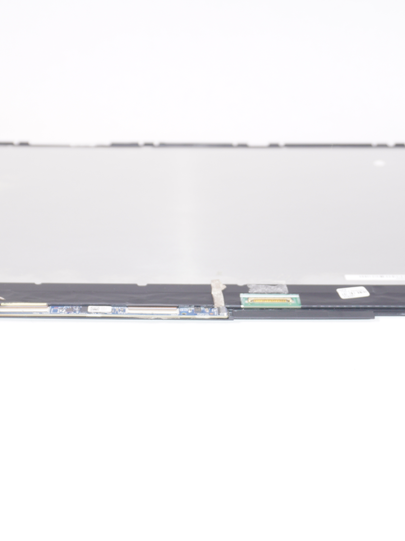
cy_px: 268
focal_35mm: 64
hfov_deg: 23.0
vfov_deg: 30.4
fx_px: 994
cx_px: 153
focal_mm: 29
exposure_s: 1/160
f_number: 5.6
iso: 250
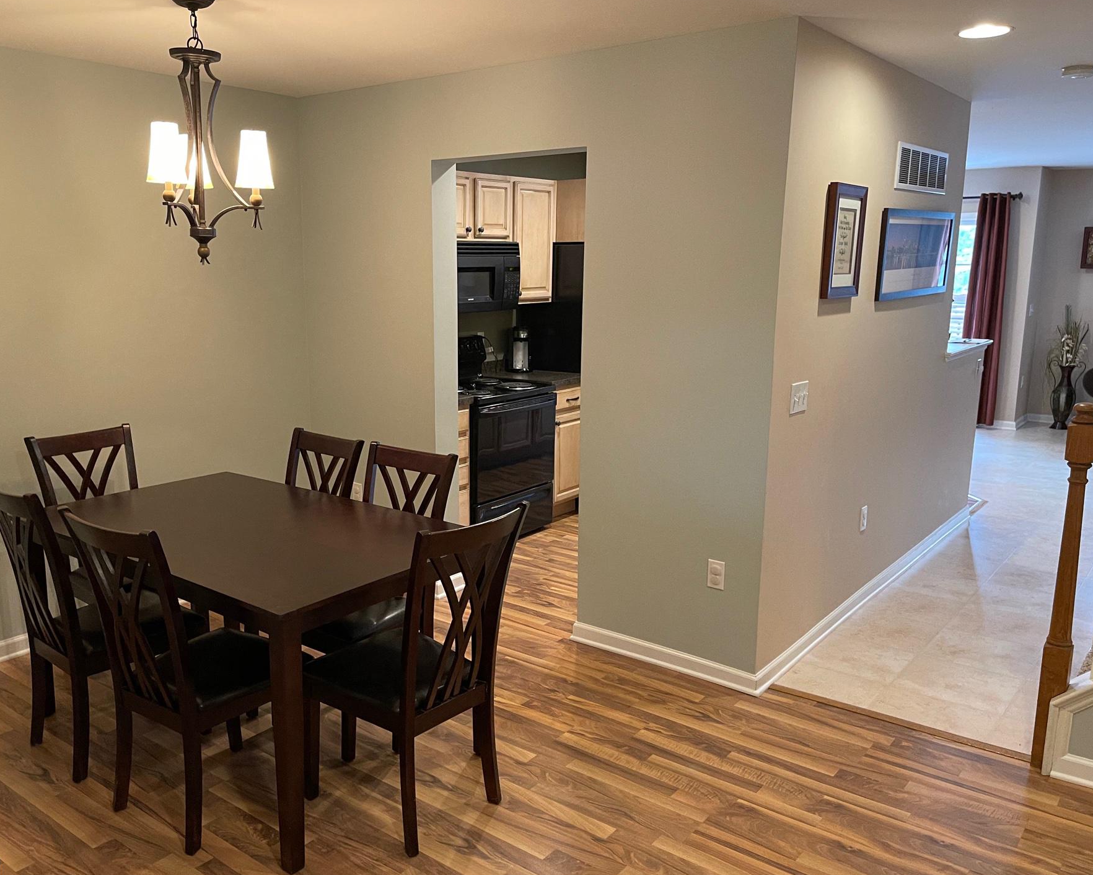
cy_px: 440
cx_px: 472
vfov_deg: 50.0
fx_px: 938
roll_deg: +0.4
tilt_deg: -11.8
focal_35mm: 29
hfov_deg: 60.2
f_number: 1.6
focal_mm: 5.1
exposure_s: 1/60
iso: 250
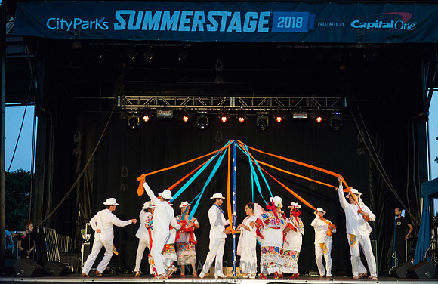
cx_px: 219
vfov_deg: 23.3
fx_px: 688
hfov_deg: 35.3
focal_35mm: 57
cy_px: 146
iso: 4000
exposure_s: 1/800
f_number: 2.8
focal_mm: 55
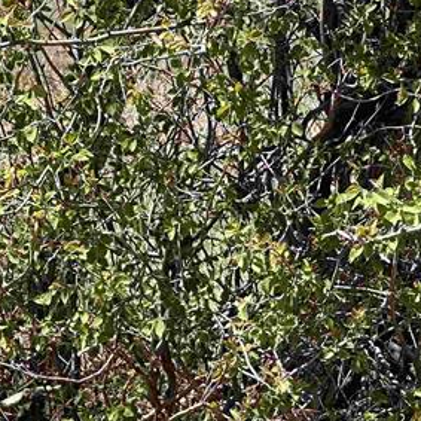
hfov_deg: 7.0
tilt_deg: -3.8
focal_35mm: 246
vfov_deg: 7.1
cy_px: 217
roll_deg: +1.1
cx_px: -159
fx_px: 3385
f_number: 2.8
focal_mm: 9
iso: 32
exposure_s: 1/296
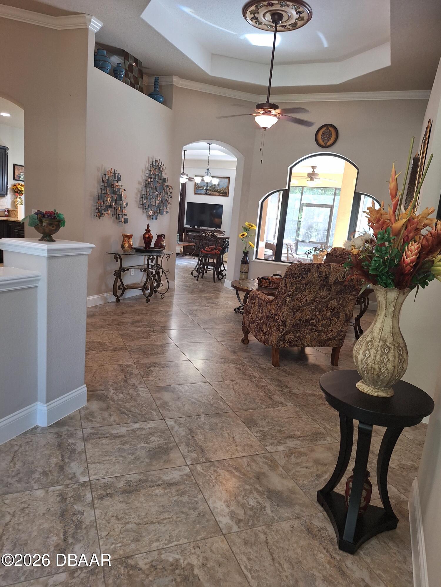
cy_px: 294
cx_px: 220
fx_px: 391
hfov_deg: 58.9
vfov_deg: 73.9
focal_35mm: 23
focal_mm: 5.54
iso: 100
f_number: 1.8
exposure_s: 1/40
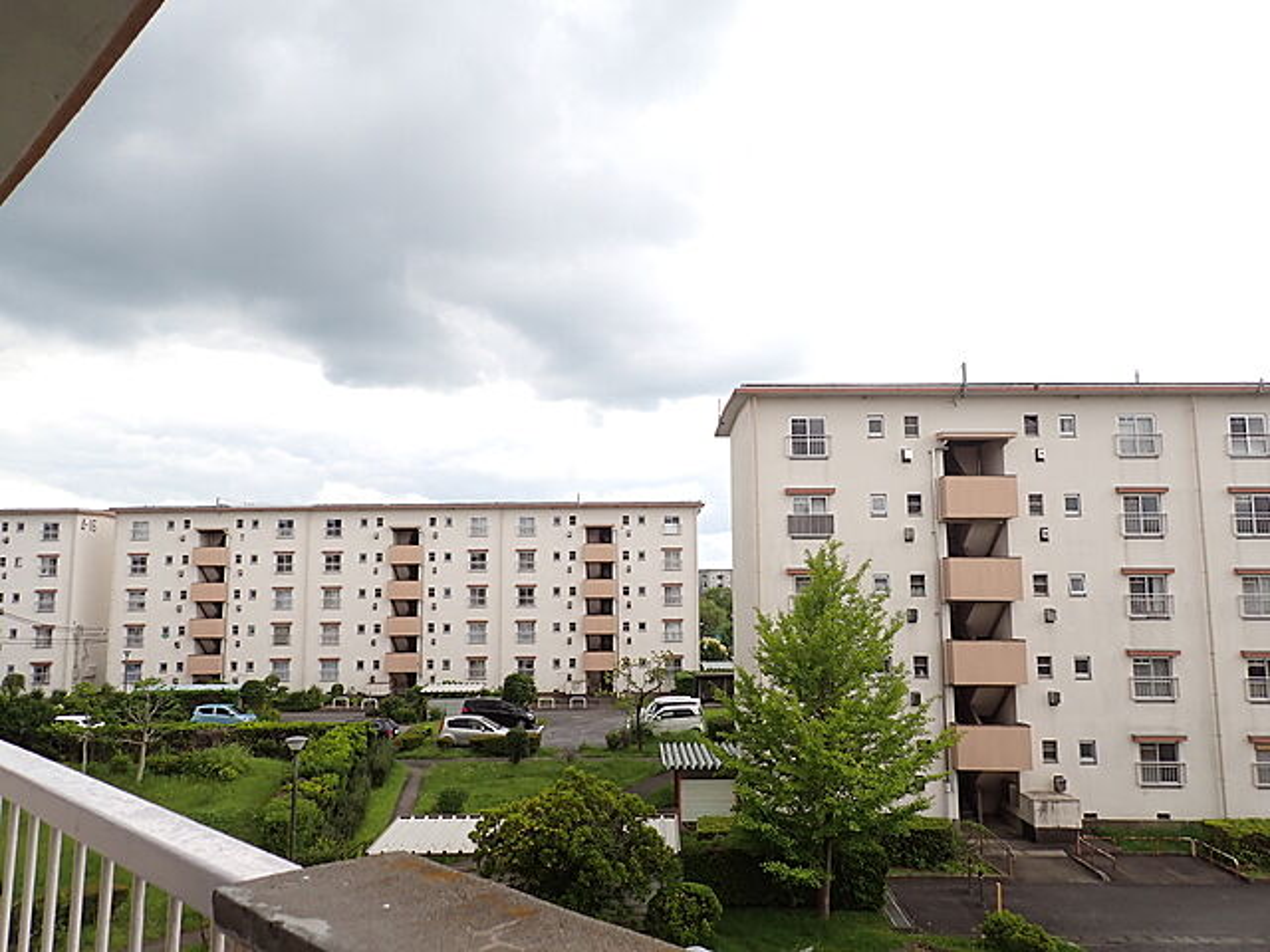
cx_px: 635
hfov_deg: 69.4
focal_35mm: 25
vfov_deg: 54.9
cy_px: 476
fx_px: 917
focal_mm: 4.5
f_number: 2.8
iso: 100
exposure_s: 1/500
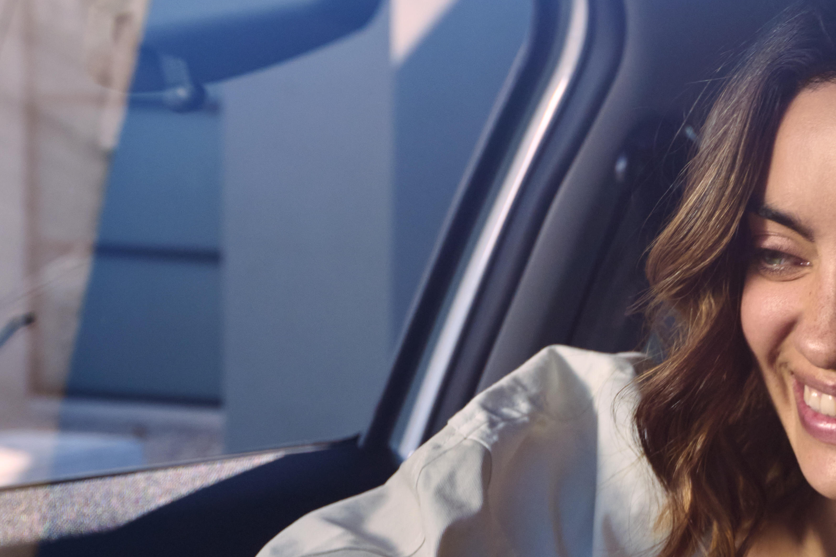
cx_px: 1027
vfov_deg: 14.9
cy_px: 633
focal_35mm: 89
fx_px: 2067
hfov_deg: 21.1
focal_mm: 35
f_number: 8
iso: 400
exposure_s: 1/320
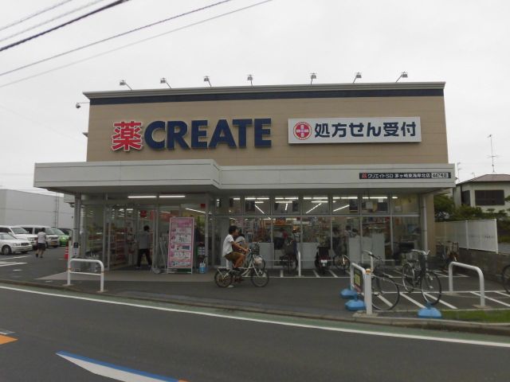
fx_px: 354
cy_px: 191
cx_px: 255
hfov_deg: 71.6
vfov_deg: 56.8
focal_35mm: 24
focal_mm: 4.3
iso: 100
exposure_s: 1/200
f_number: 3.1
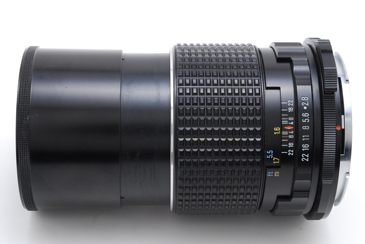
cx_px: 182
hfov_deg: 24.6
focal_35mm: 82
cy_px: 122
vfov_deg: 16.6
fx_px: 837
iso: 400
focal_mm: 55
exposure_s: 1/100
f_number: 16
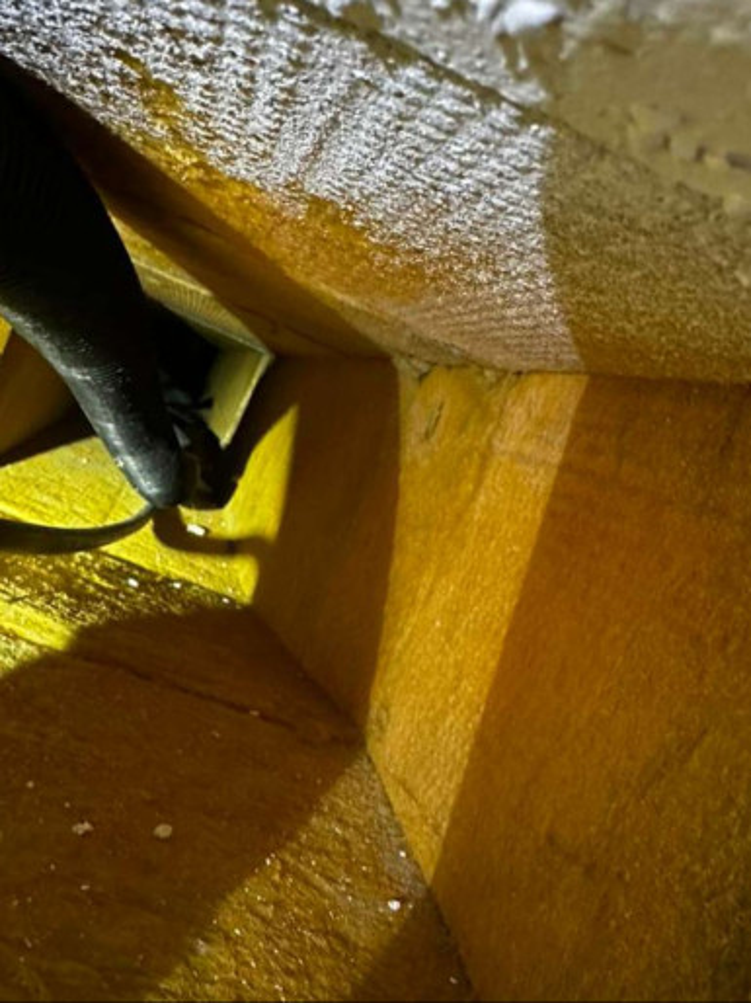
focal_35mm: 28
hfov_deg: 49.7
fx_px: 811
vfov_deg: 63.5
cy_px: 502
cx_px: 376
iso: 20
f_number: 1.8
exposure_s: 1/3546
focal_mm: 4
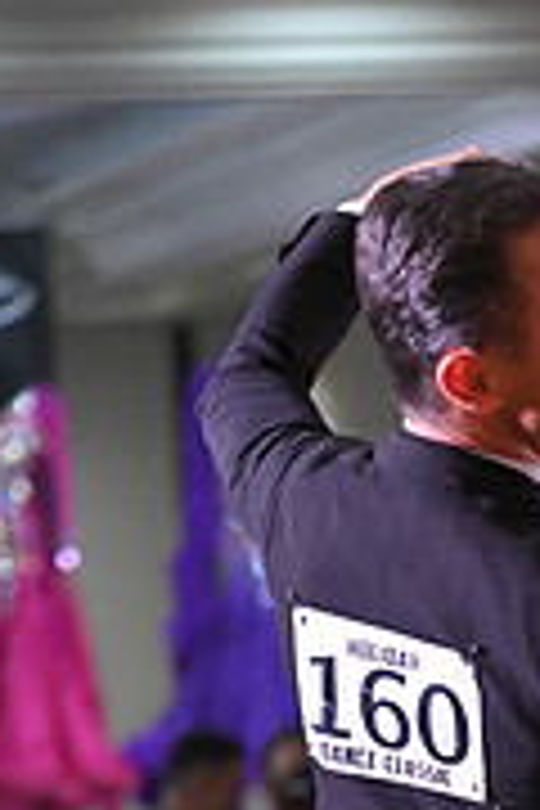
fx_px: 9427
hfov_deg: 3.3
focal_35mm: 419
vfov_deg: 4.9
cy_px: 1076
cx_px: 848
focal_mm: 130
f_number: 4.5
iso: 3200
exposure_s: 1/400
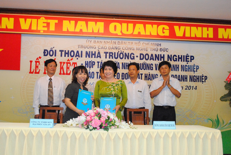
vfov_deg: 31.0
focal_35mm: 44
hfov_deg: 44.9
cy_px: 78
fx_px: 280
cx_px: 116
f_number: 7.1
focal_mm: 29
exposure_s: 1/200
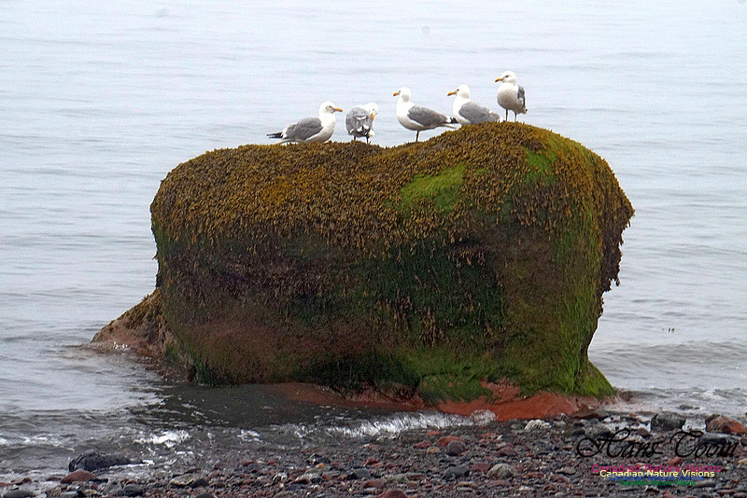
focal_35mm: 218
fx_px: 4515
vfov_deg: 6.3
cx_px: 374
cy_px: 249
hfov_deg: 9.5
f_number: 14
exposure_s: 1/125
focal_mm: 145
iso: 800
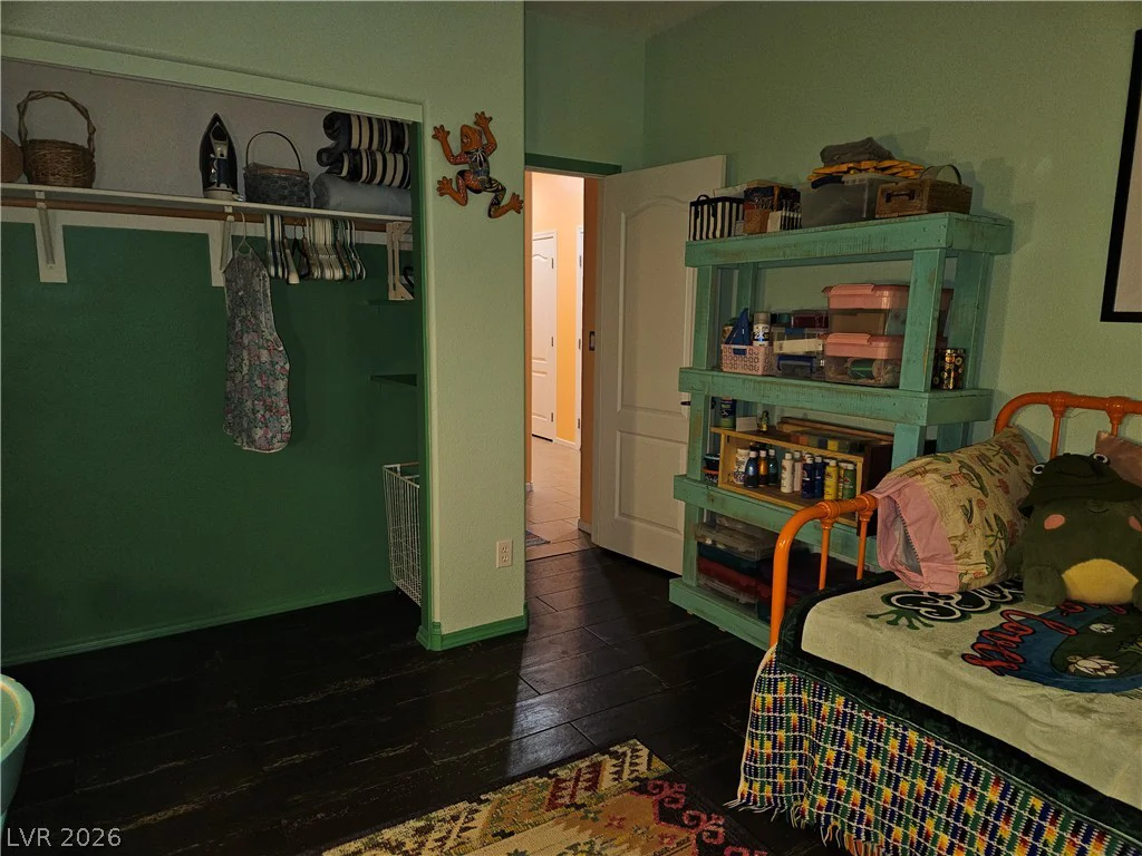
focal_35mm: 23
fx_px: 759
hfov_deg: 73.9
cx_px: 571
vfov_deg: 58.9
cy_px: 428
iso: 125
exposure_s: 1/15
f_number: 1.8
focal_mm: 5.4
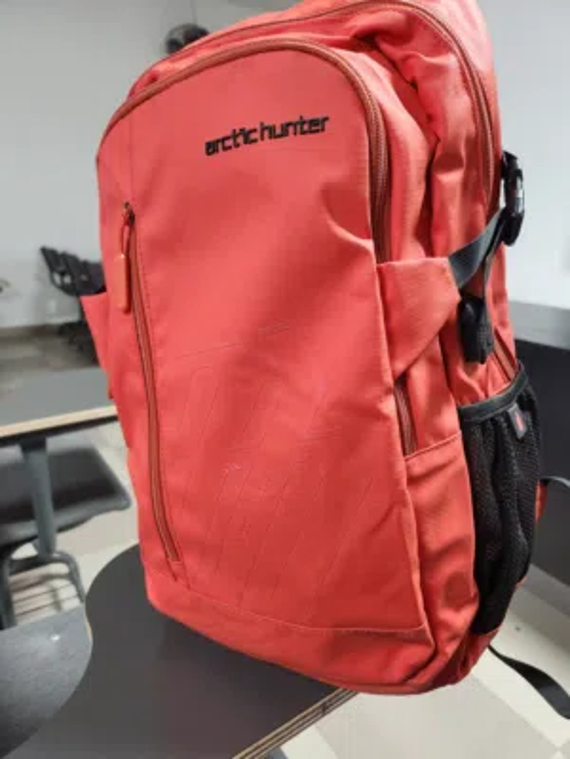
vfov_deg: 73.9
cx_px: 285
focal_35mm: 23
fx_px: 505
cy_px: 380
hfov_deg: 58.9
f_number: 1.8
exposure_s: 1/100
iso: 640
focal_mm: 5.4
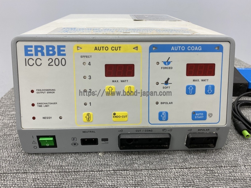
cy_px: 94
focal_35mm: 26
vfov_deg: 53.1
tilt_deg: -25.4
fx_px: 189
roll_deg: -0.2
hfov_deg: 67.3
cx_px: 126
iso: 80
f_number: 1.8
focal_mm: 4.25
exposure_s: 1/120
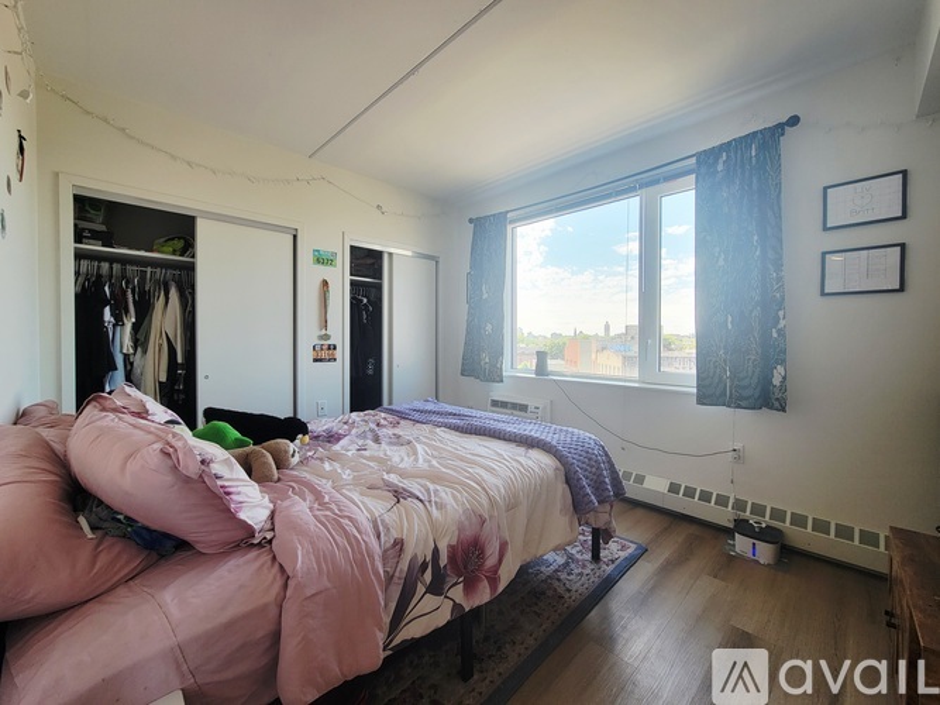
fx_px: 353
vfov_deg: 89.9
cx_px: 470
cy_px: 352
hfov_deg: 106.2
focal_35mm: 13
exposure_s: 1/120
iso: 64
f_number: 2.2
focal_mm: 2.2
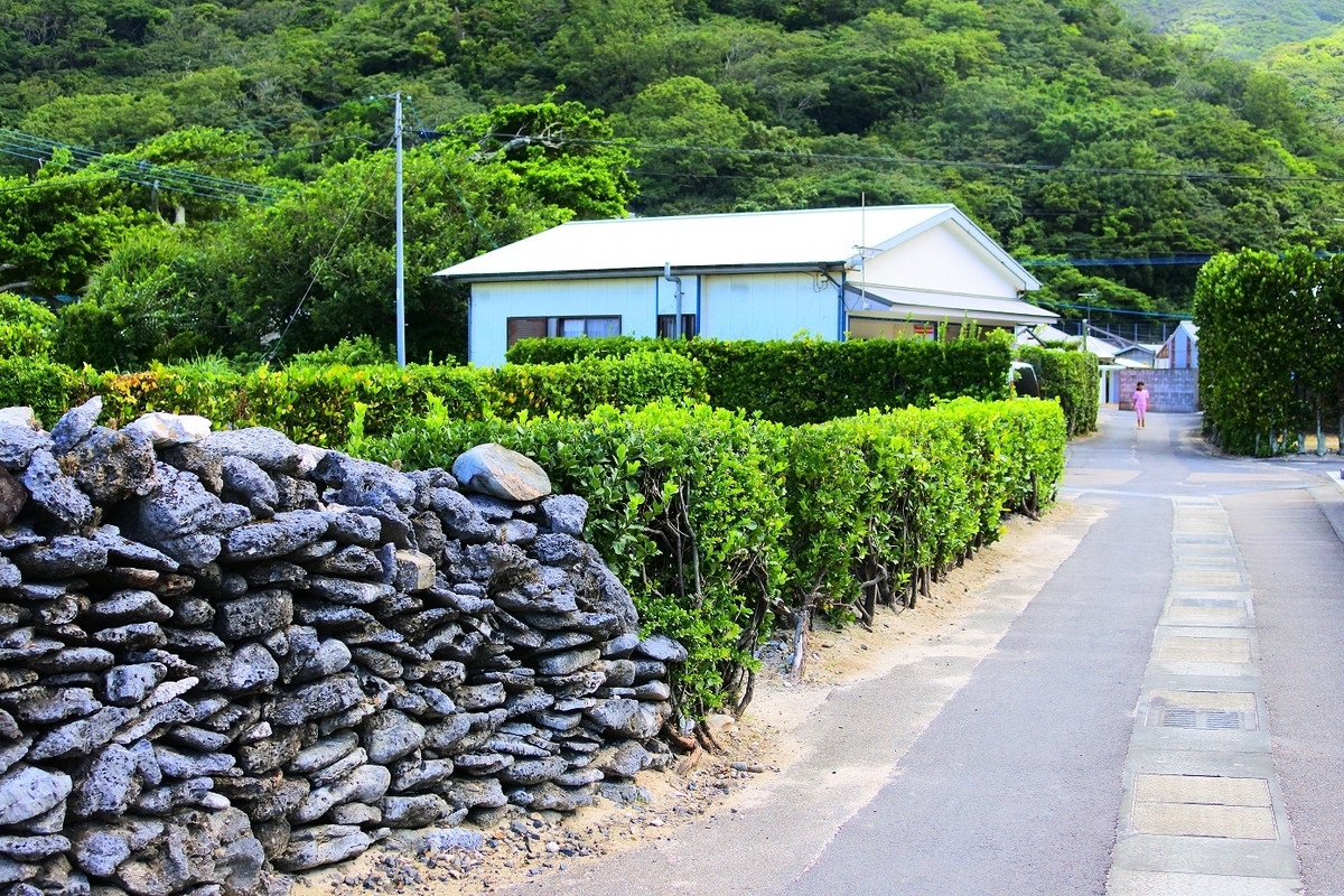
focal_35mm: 49
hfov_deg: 40.3
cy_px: 448
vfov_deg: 27.5
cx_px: 672
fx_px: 1829
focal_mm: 18.5
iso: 200
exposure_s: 1/800
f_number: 2.5
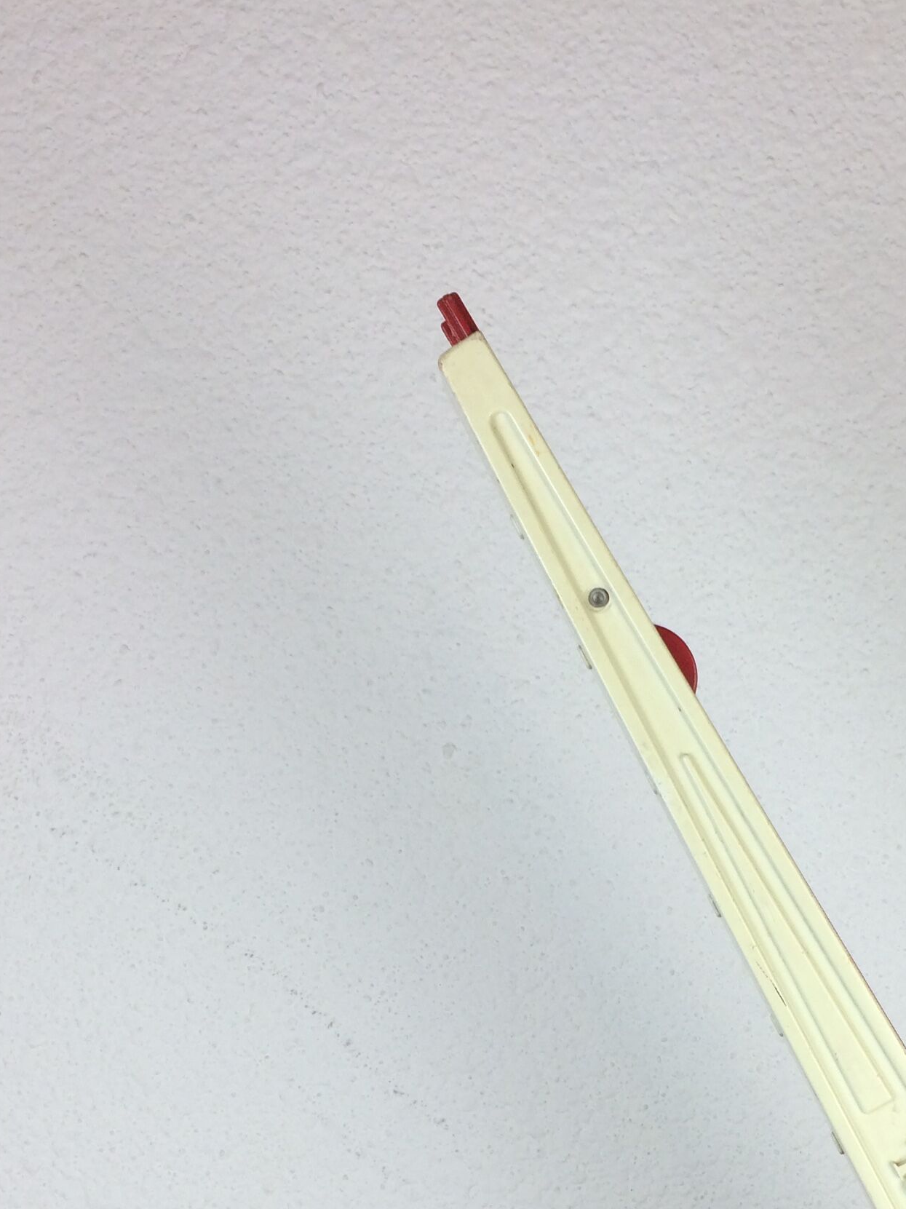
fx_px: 1990
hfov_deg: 25.4
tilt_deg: -10.2
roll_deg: -0.5
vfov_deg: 32.4
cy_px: 1046
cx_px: 638
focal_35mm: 57
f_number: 2.2
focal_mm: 4.15
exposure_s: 1/100
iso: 50
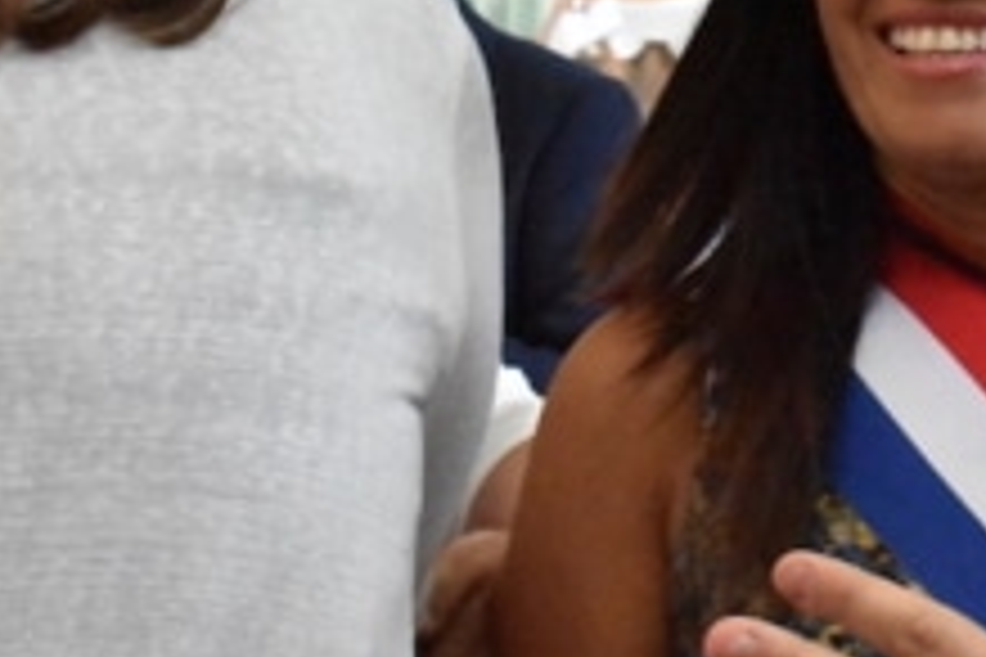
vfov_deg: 9.8
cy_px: 81
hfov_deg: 14.1
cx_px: 1274
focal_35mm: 140
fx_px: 3834
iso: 12800
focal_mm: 34
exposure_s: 1/500
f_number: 11
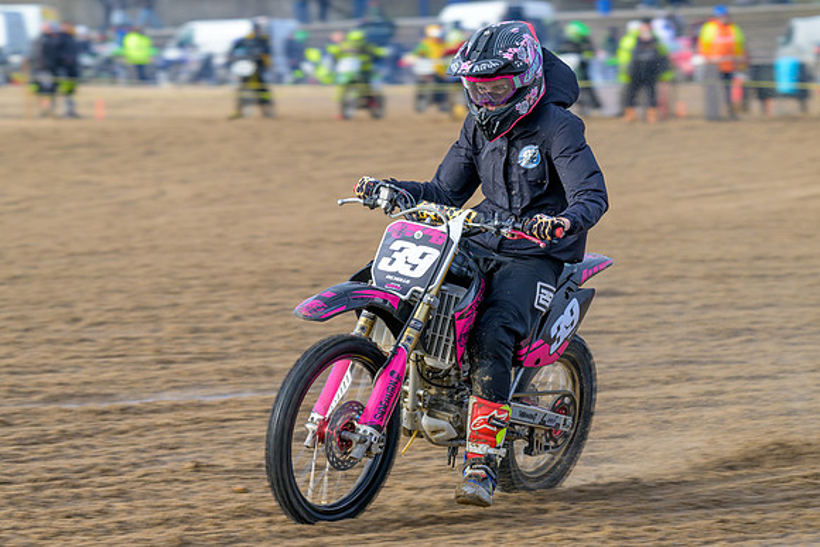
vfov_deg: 5.4
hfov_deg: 8.0
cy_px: 295
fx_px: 5855
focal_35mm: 257
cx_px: 377
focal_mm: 230
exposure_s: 1/320
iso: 320
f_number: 8
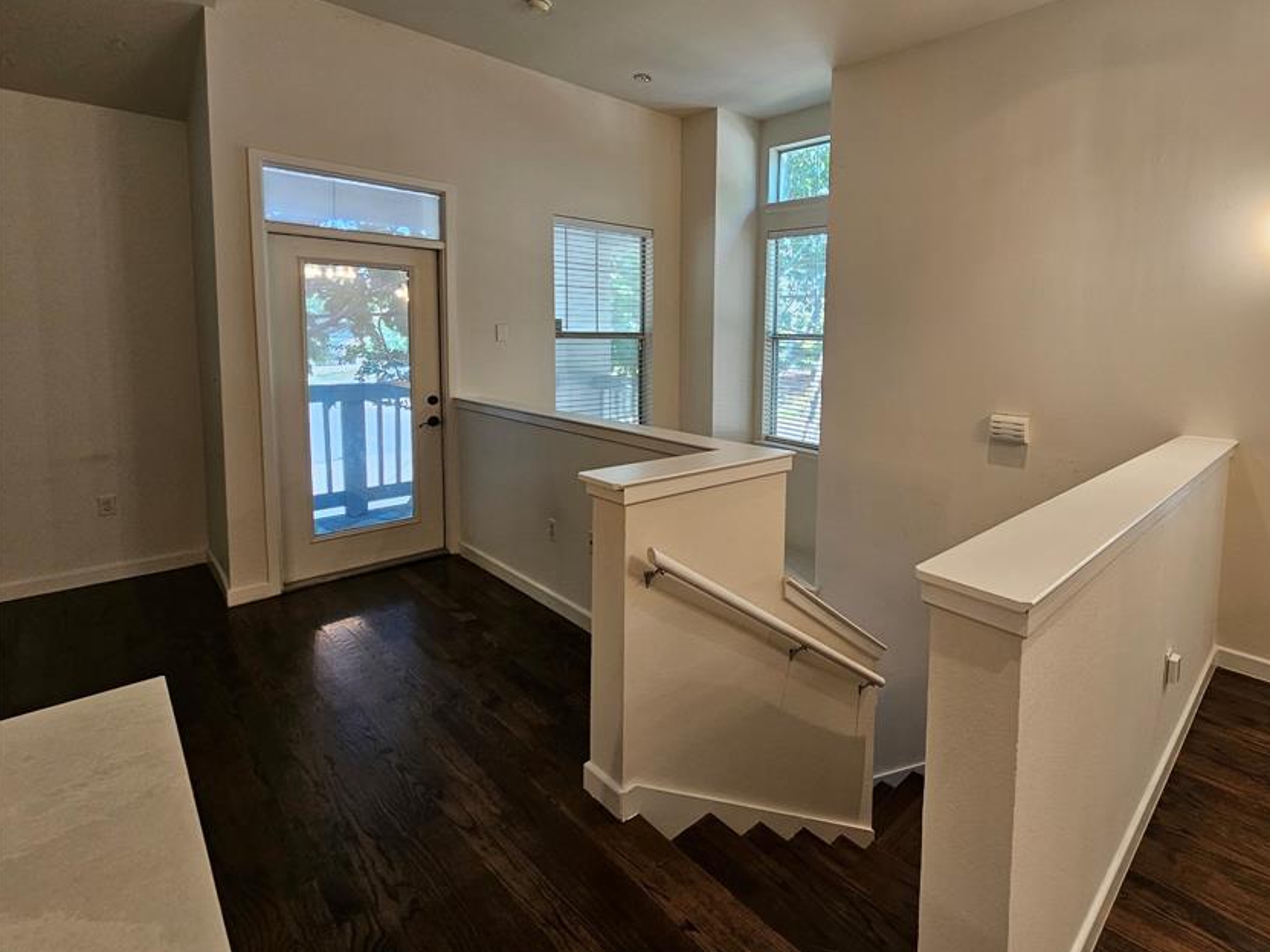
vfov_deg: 77.3
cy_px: 386
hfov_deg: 93.0
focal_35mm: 16
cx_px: 775
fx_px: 587
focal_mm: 2.2
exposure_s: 1/60
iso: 125
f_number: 2.2
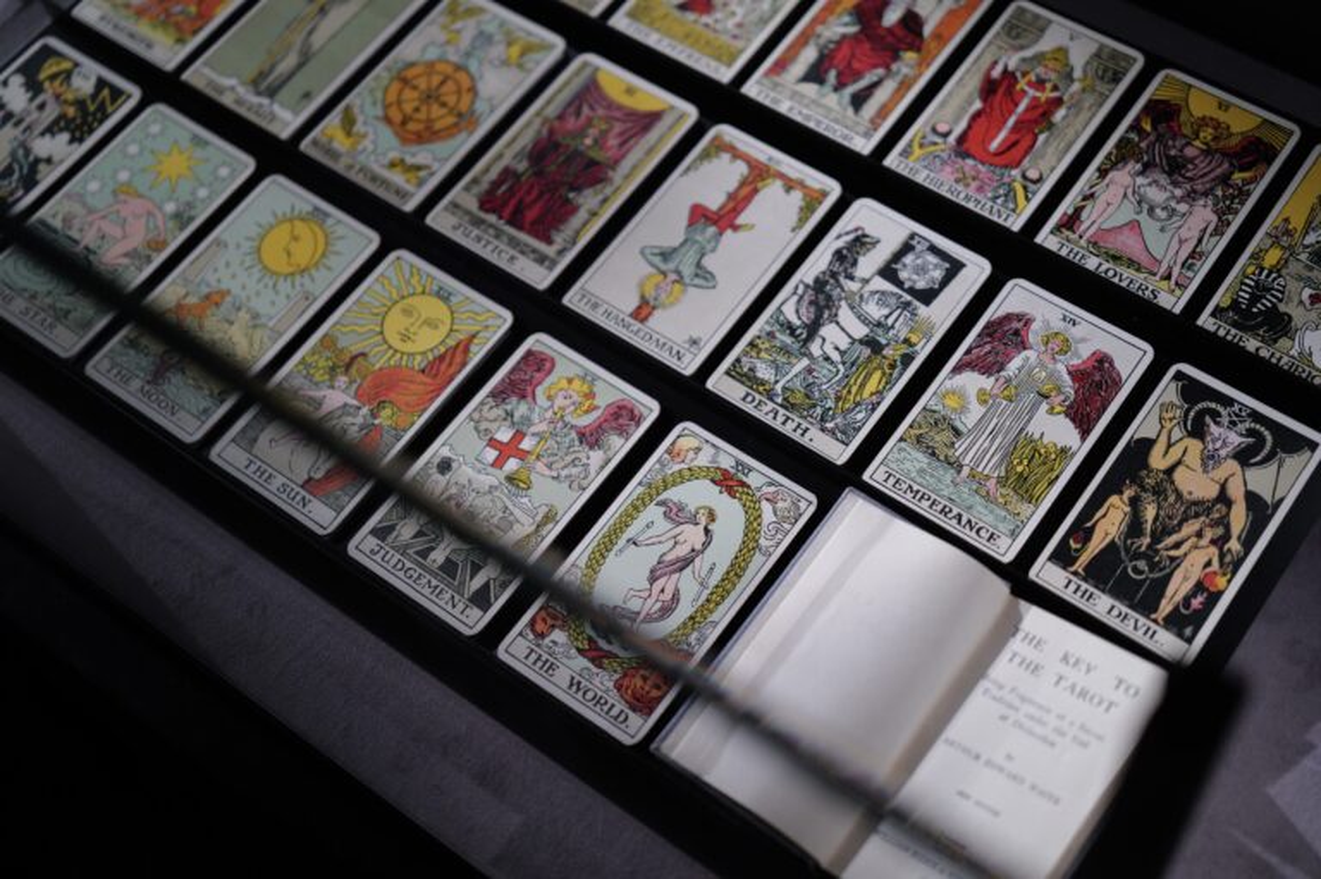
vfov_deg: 31.1
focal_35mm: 43
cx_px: 660
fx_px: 1577
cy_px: 440
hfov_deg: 45.5
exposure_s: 1/80
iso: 2000
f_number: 2
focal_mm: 43
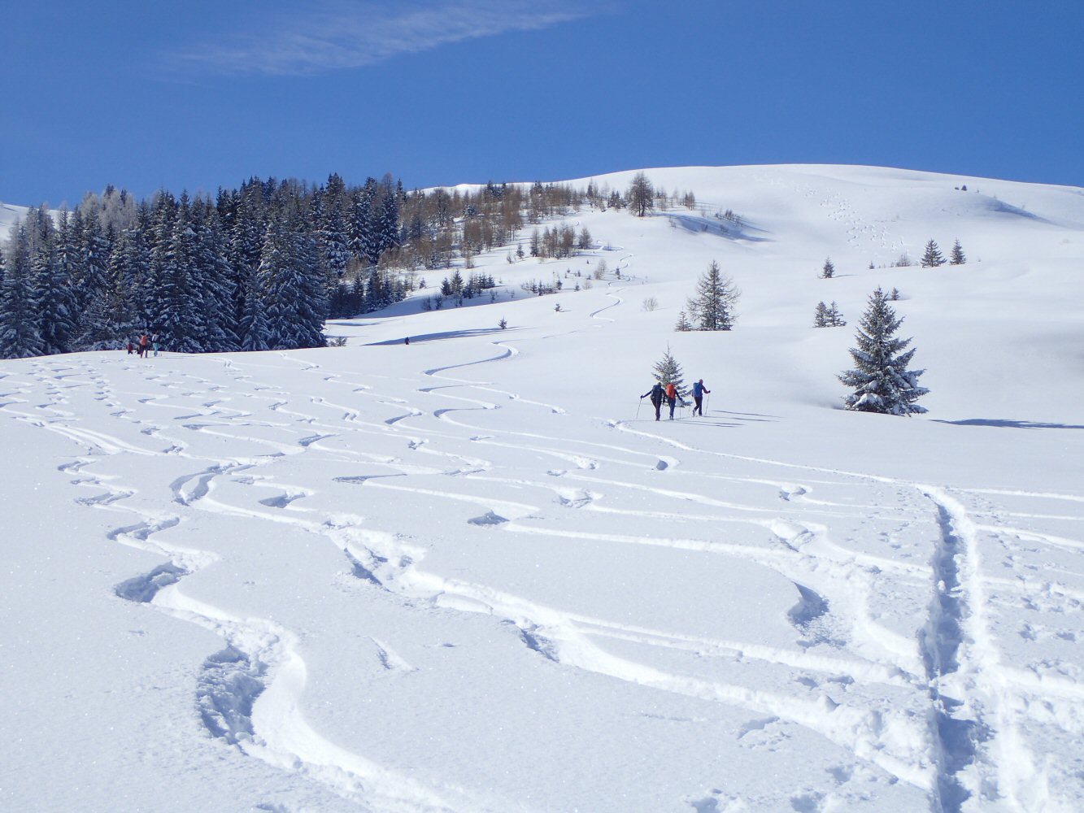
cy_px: 406
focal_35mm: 70
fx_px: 2192
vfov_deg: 21.0
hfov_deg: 27.8
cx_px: 542
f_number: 5.6
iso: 100
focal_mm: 12.6
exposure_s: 1/1000
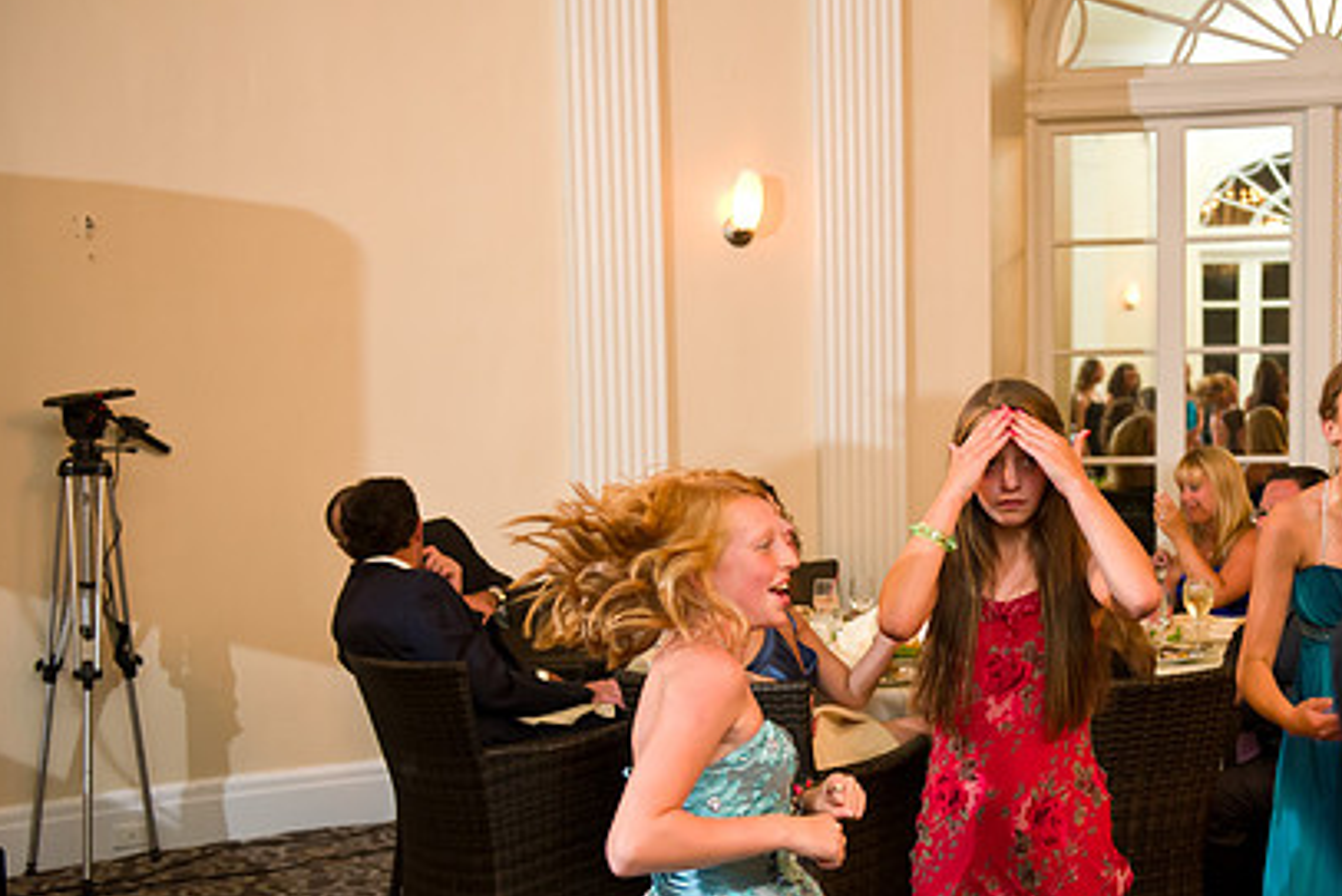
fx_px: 2237
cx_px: 912
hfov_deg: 33.1
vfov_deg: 22.6
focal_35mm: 60
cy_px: 585
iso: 1600
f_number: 3.2
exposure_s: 1/125
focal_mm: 42
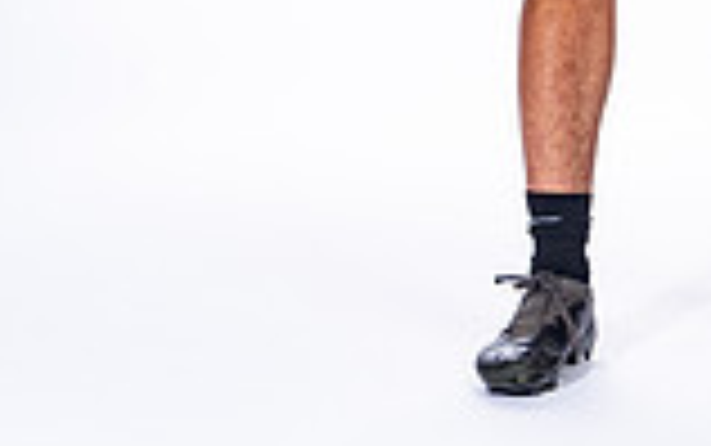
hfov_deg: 8.4
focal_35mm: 250
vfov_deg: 5.1
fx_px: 4848
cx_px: 662
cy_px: -514
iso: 250
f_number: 8
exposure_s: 1/250
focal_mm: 86
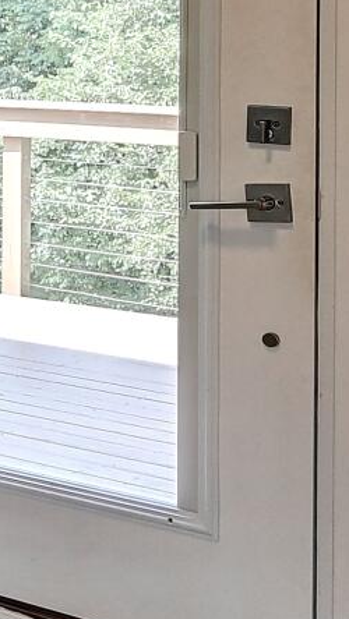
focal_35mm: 99
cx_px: -812
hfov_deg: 9.0
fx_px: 1627
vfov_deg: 21.0
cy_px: 43
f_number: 8
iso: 320
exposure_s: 1/10
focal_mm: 14
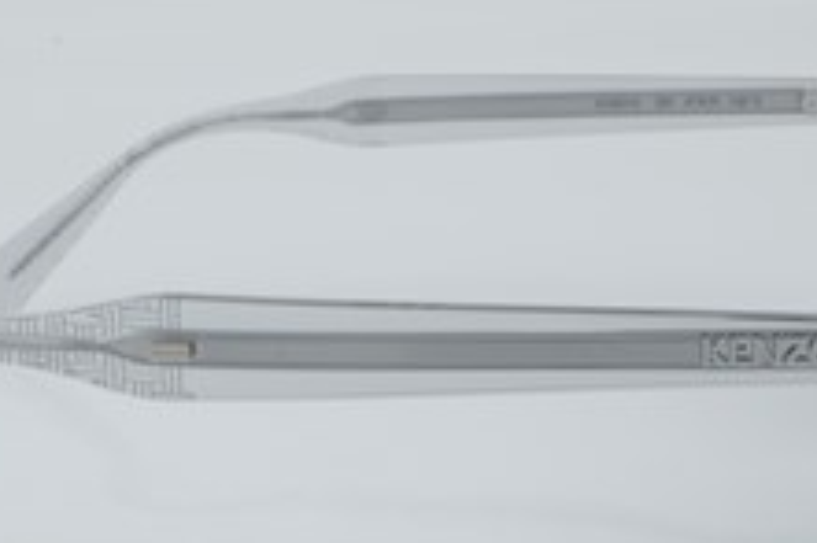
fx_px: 3084
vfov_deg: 10.1
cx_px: 329
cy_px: 318
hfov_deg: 15.1
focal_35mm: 136
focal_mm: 50
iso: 100
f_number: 29
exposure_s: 1/4
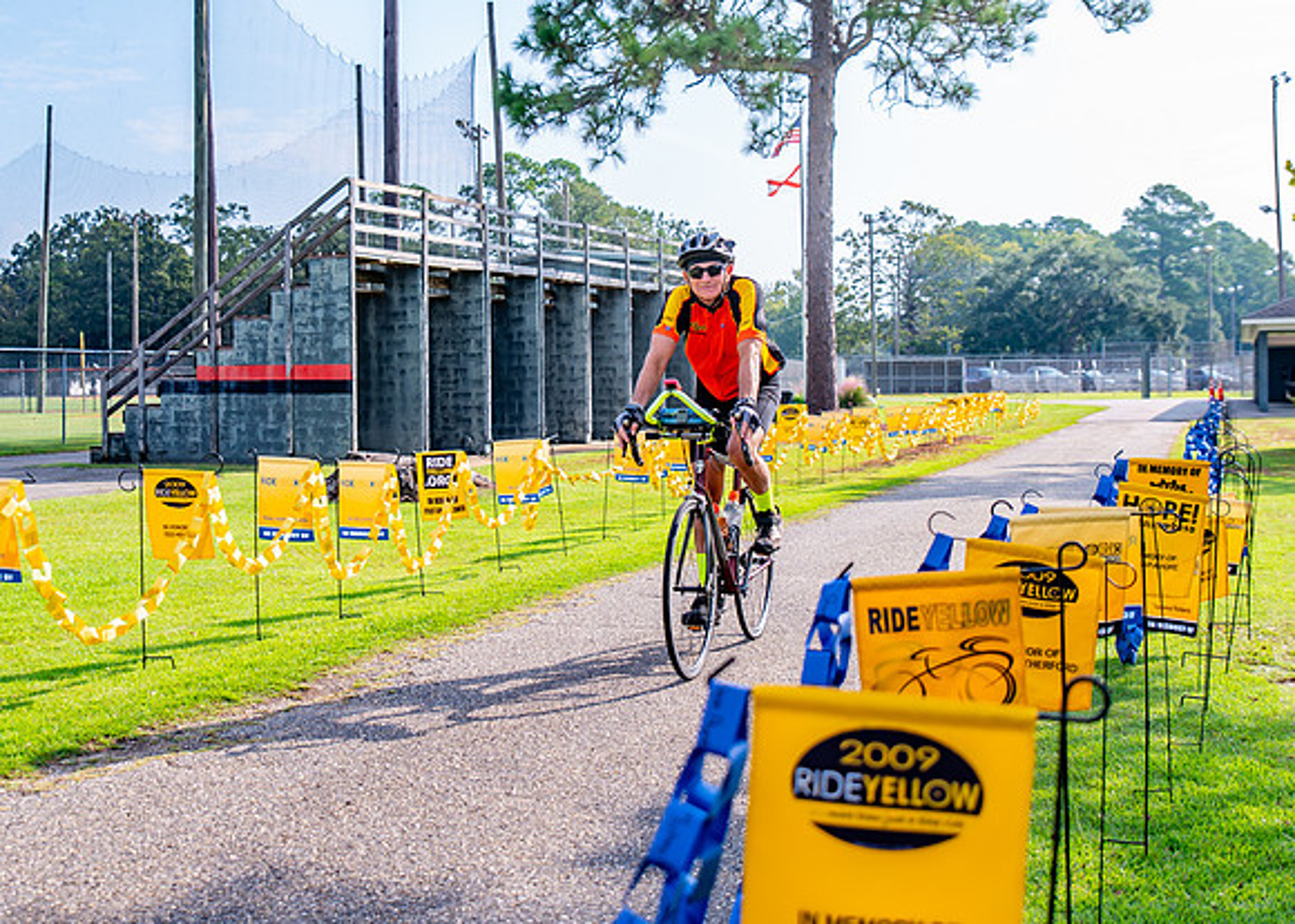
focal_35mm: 48
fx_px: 1764
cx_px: 643
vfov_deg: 29.4
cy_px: 422
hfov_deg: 40.3
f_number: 2.8
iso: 125
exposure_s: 1/1000
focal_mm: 35
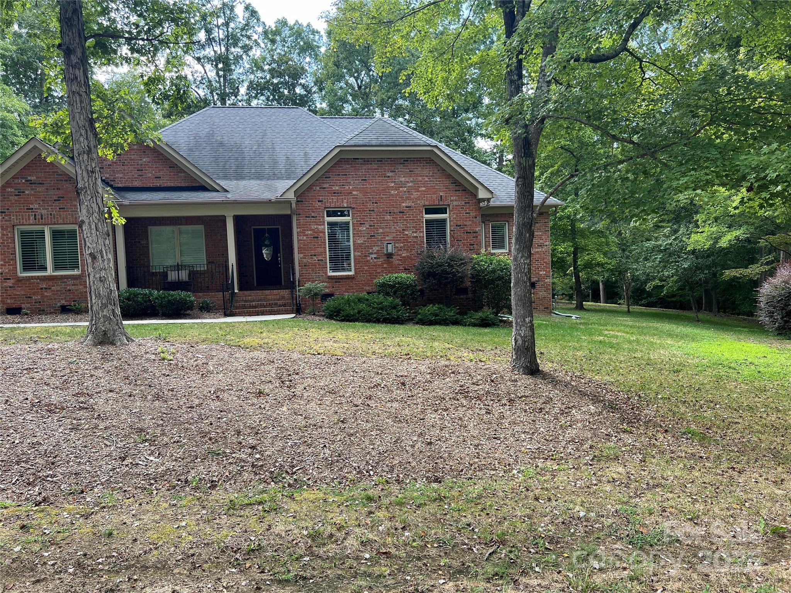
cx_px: 396
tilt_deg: -2.2
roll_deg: +2.4
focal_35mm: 26
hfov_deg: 67.3
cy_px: 296
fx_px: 594
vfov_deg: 53.1
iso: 50
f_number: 1.5
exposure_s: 1/480
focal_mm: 5.7
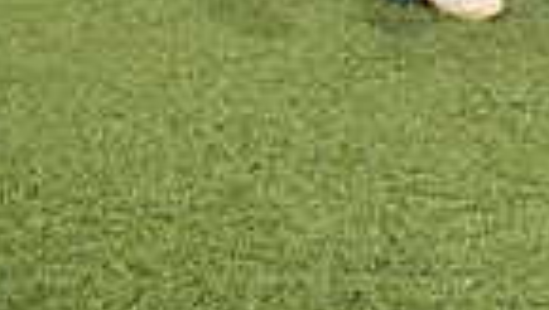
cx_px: 519
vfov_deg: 9.0
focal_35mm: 117
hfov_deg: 17.9
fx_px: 1705
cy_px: -518
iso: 100
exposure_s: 1/200
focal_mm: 36
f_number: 6.3
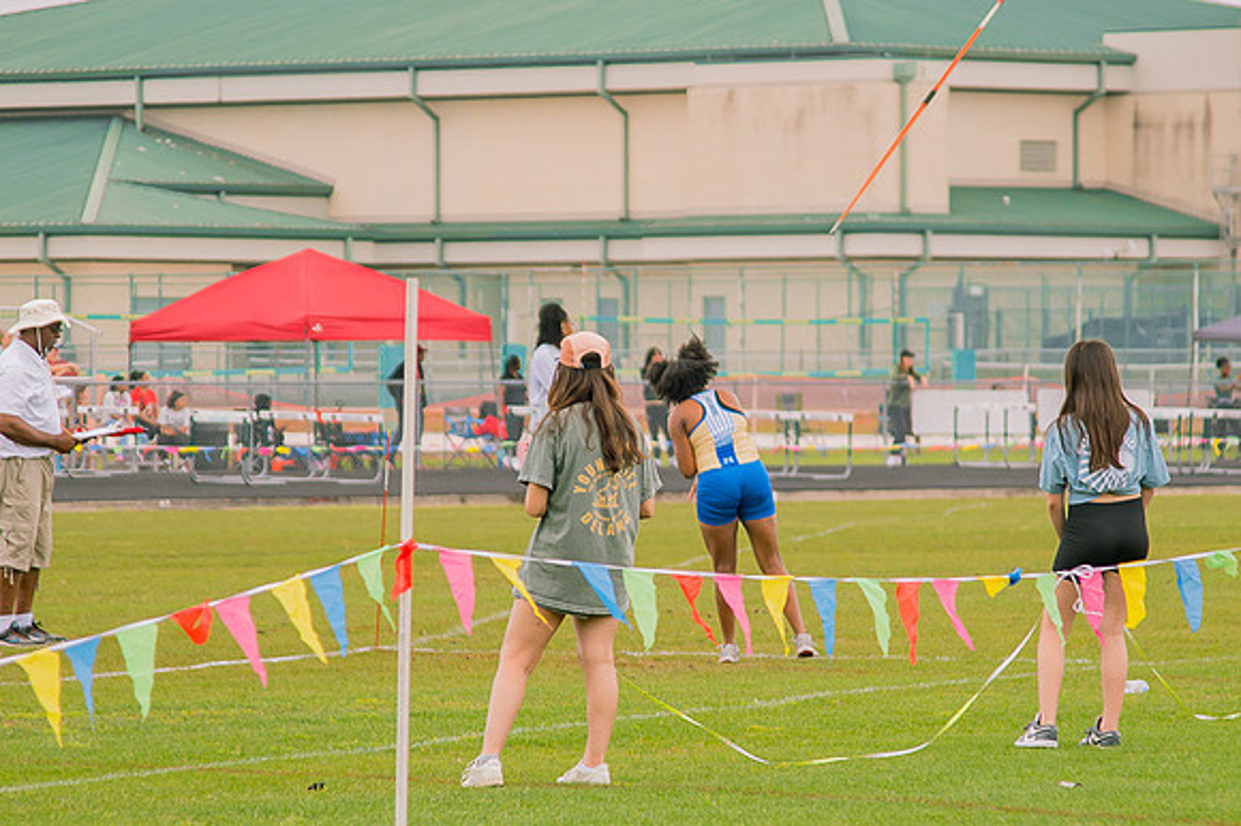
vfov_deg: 5.4
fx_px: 8775
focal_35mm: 255
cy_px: 437
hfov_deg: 8.1
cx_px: 703
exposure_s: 1/200
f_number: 4
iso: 200
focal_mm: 120
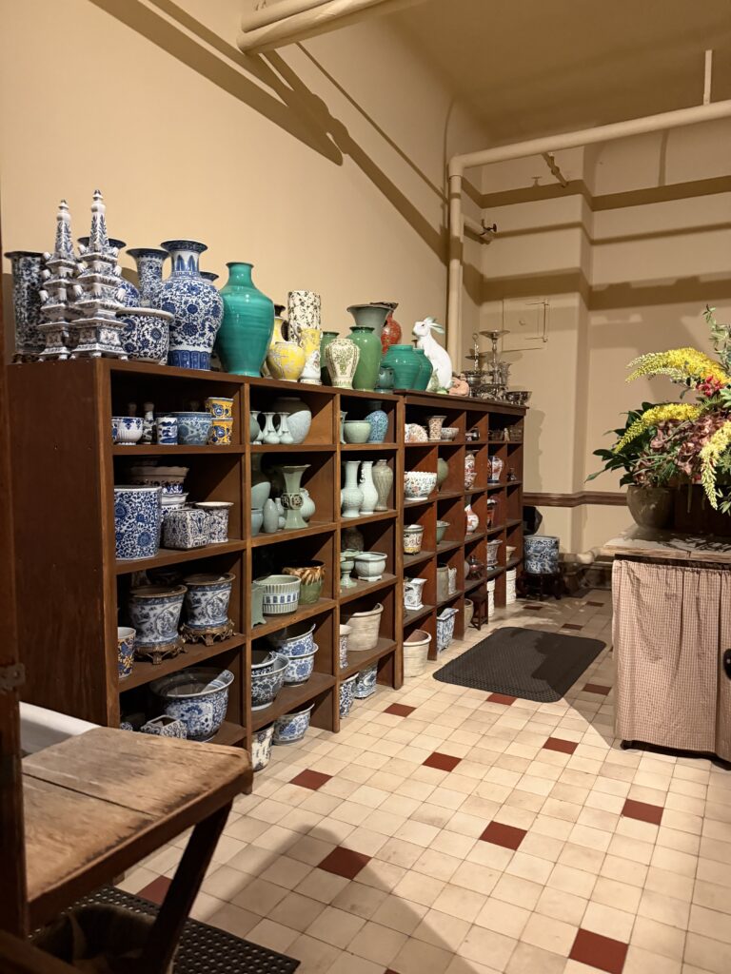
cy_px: 487
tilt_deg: -3.3
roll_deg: +0.6
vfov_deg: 71.6
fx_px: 676
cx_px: 366
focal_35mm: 24
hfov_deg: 56.8
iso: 800
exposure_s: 1/40
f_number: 1.78
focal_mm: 6.76
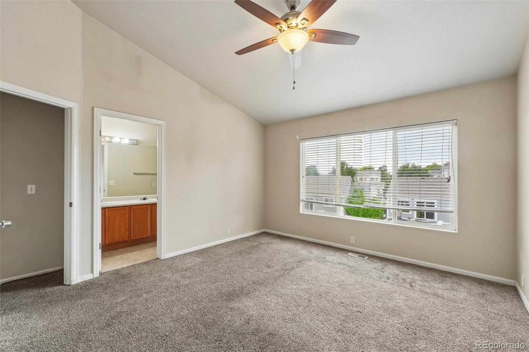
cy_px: 176
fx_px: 220
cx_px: 264
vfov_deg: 77.3
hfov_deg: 100.4
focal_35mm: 15
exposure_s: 1/25
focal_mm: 10
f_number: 9
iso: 320
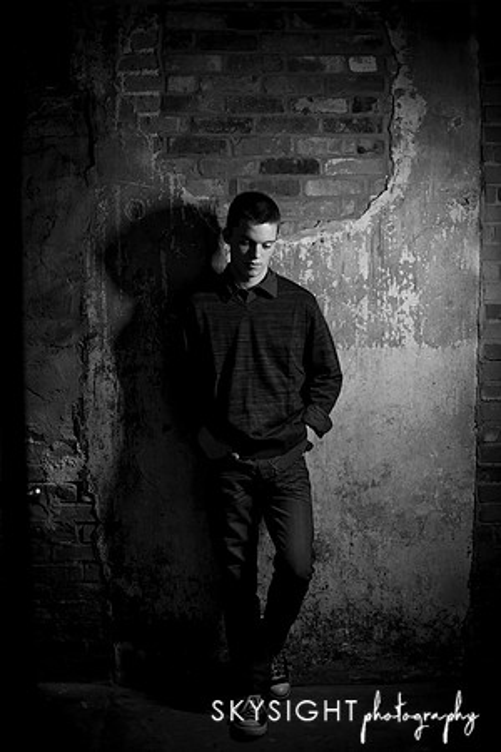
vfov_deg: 39.6
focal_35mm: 50
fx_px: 1044
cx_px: 250
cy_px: 376
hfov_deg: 27.0
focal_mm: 50
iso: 500
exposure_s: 1/80
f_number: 1.8
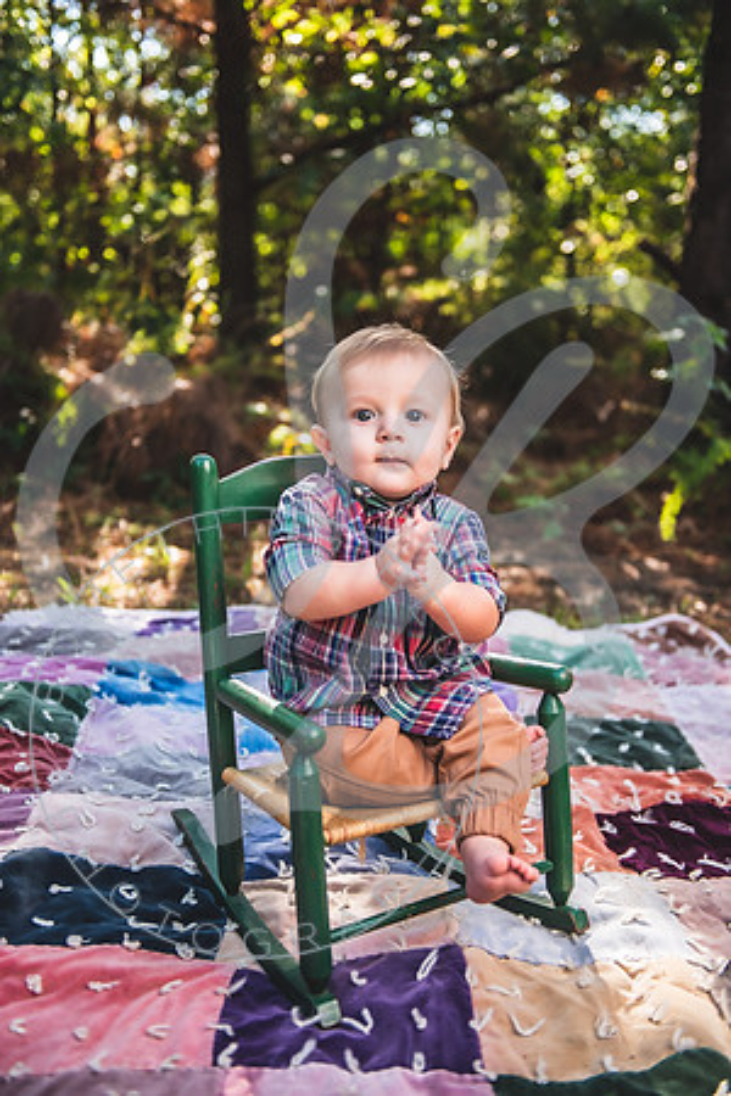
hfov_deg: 33.4
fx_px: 1218
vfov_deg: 48.5
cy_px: 548
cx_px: 366
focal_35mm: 40
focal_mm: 40
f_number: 2.8
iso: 100
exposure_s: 1/160
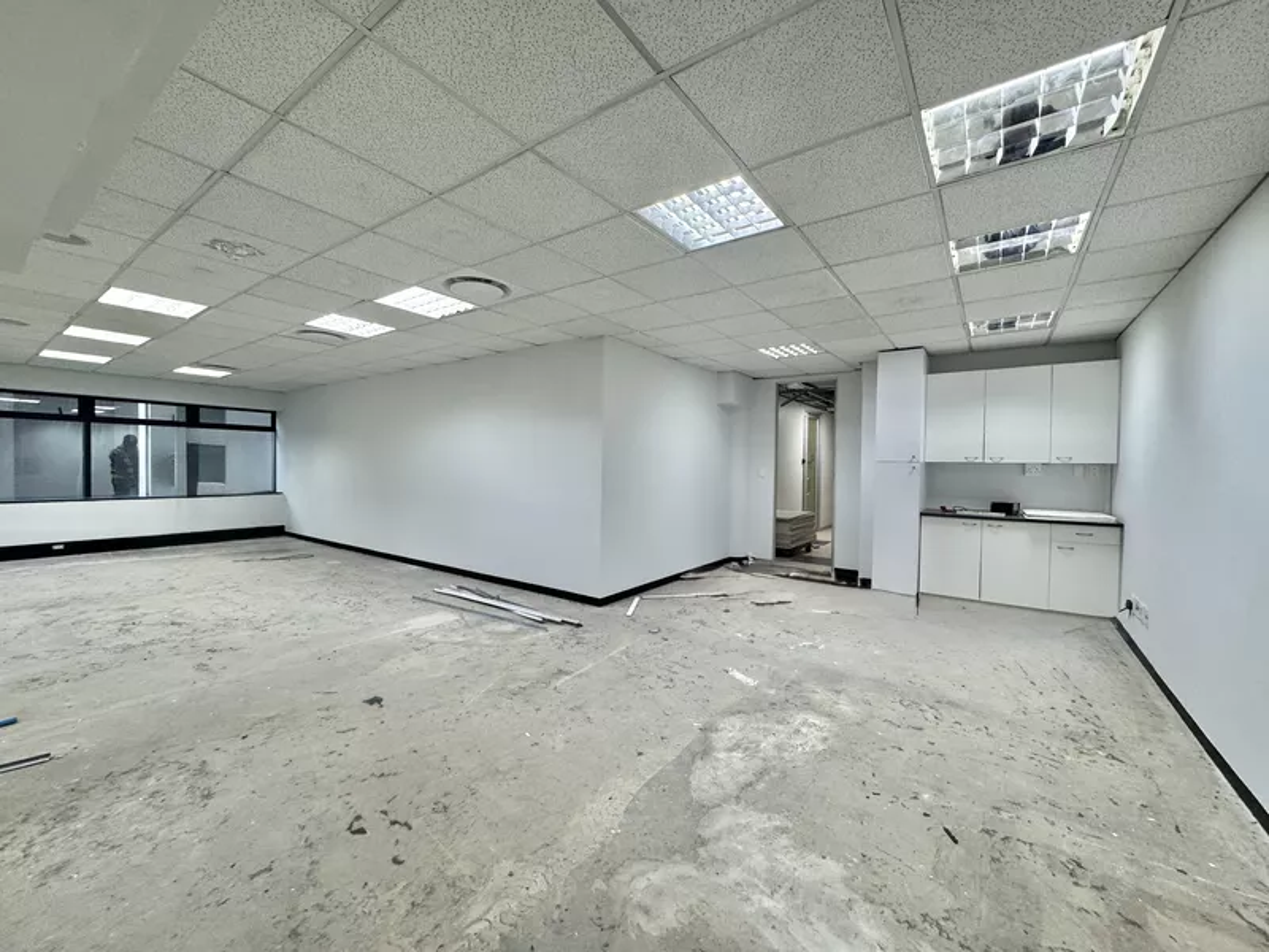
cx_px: 634
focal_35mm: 14
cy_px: 476
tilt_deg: -1.1
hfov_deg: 102.1
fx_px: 513
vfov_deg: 85.7
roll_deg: -1.2
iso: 160
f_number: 2.2
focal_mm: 2.22
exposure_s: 1/99
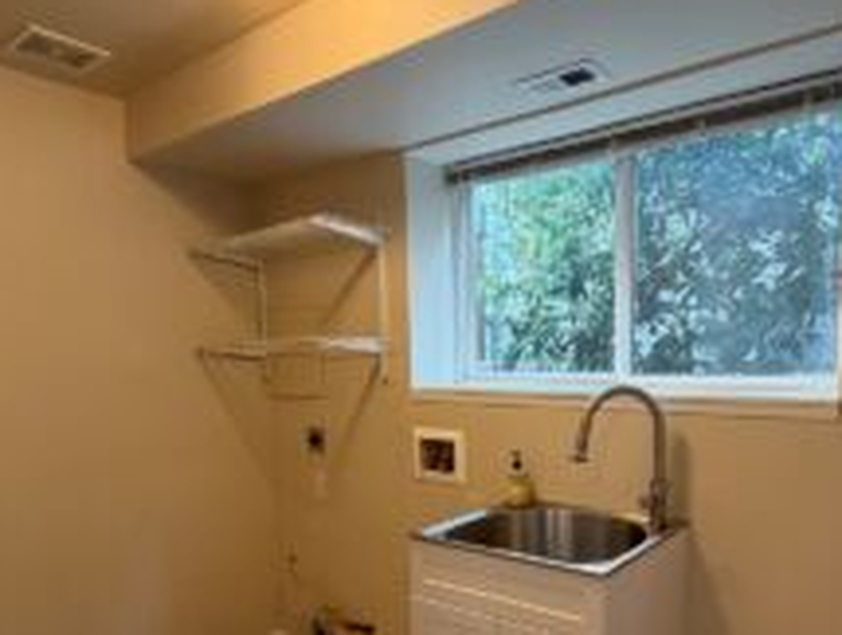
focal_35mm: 26
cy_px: 439
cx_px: 517
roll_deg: +0.9
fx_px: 633
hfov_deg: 66.4
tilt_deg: -6.8
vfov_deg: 51.9
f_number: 2.2
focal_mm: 2.22
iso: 320
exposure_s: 1/120
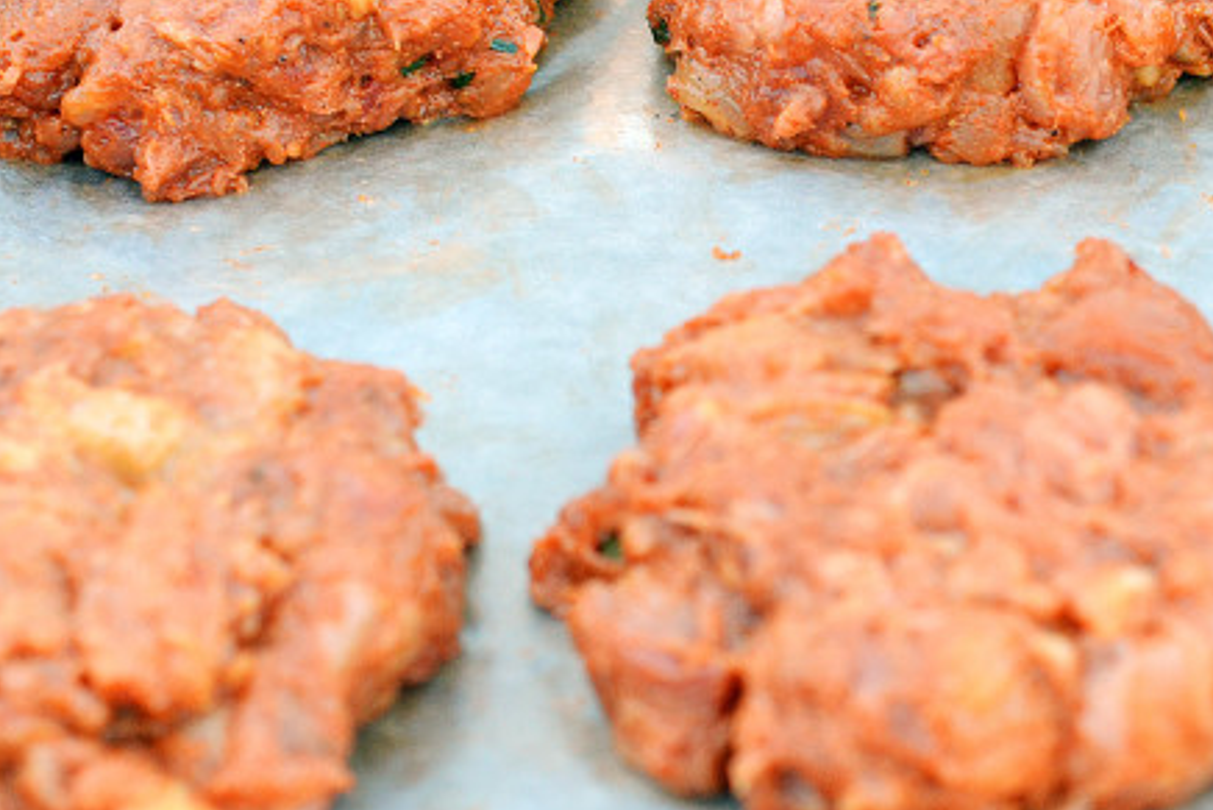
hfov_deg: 14.5
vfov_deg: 9.7
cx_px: 996
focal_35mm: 141
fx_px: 4752
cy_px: 586
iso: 800
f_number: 5
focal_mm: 40
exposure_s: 1/100
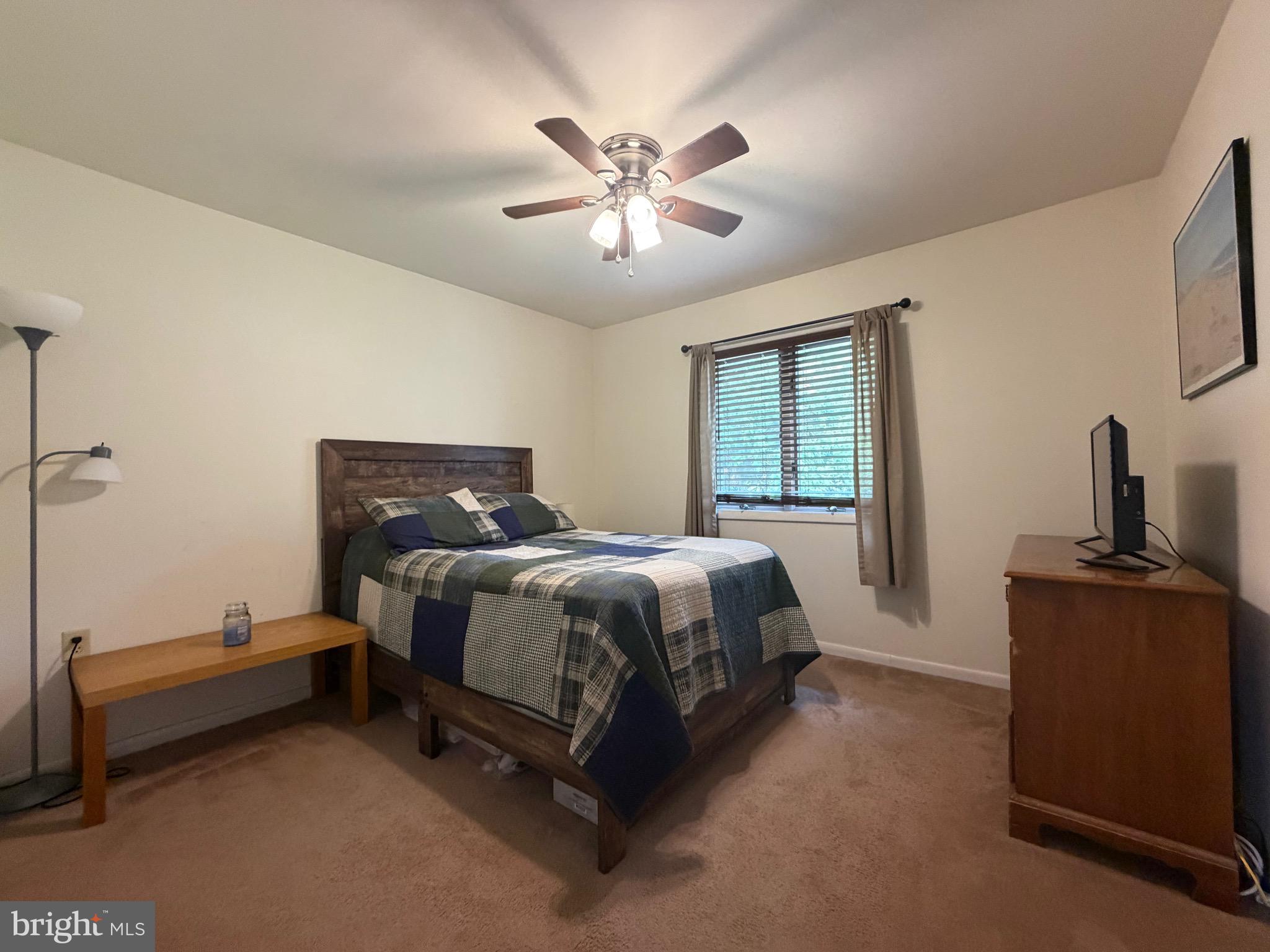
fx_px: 514
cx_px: 635
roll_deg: +0.9
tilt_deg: +0.5
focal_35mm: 14
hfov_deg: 102.1
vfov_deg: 85.7
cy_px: 476
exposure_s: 1/60
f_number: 2.2
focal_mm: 2.22
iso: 400
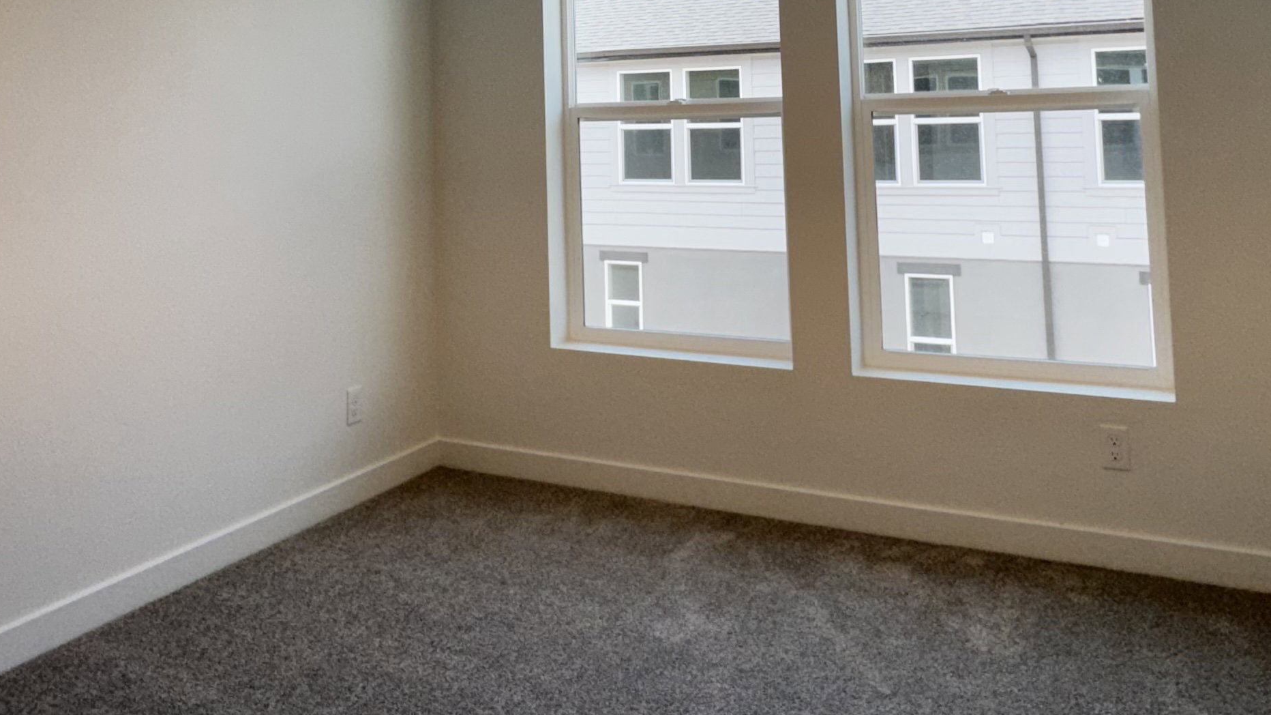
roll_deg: +1.7
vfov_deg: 33.2
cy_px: 33
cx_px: 624
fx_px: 1112
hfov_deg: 59.5
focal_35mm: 33
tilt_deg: +5.2
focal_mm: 2.22
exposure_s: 1/283
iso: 40
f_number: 2.2
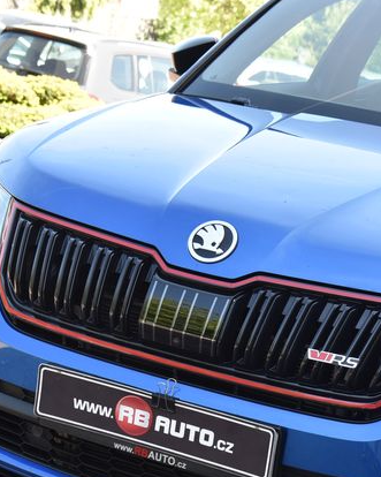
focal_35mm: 93
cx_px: 346
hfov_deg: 16.3
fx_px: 1311
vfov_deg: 20.5
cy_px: 330
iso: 500
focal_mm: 40
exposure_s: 1/125
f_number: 5.6
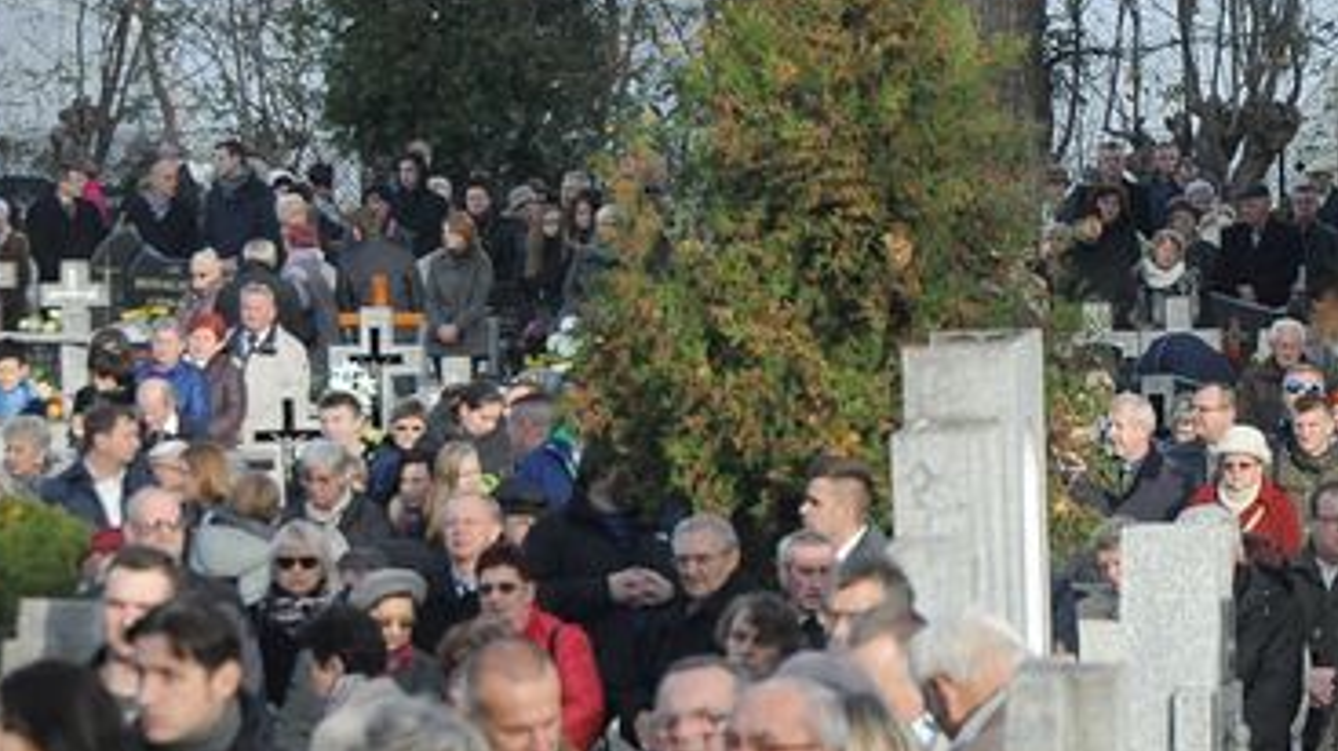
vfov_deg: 3.2
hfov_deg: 5.7
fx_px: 13553
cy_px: 512
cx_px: 853
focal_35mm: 382
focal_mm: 105
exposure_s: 1/1000
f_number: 8
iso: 800
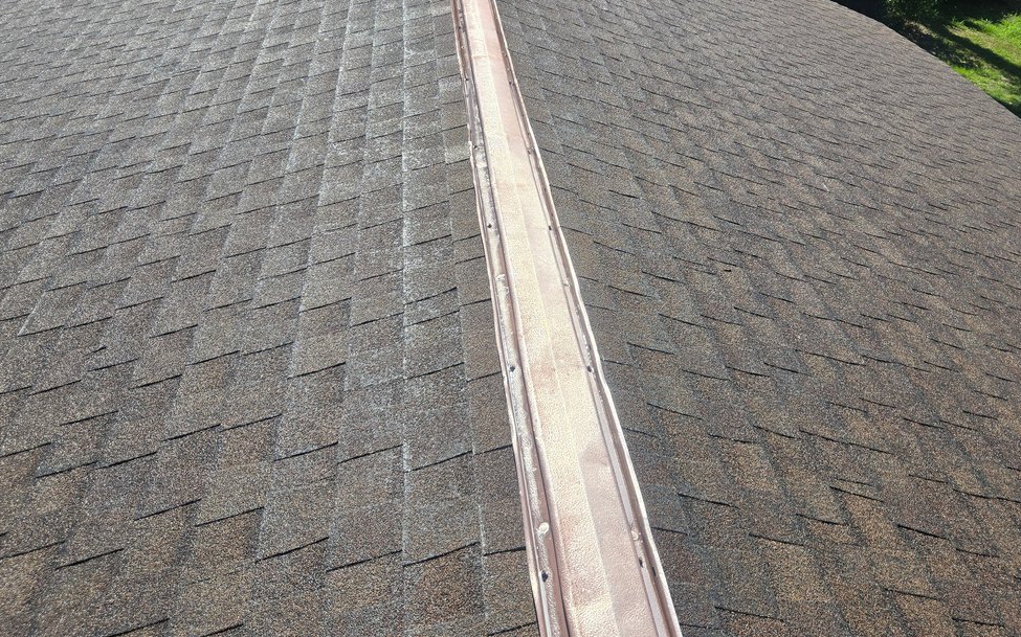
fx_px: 835
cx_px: 547
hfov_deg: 62.8
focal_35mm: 30
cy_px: 251
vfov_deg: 41.6
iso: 25
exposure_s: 1/1899
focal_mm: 5.4
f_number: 1.8
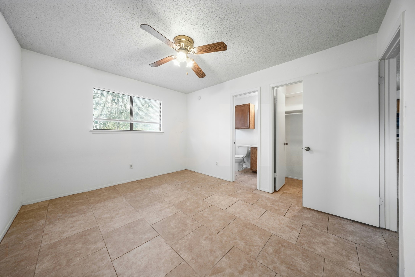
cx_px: 208
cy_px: 138
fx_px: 138
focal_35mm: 12
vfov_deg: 90.0
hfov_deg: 112.6
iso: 200
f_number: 8
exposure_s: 1/4
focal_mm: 12
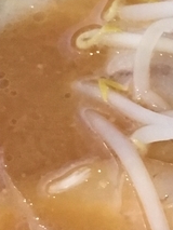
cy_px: 131
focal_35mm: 163
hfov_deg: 8.6
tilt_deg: -56.6
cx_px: 354
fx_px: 1085
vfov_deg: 12.1
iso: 160
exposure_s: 1/30
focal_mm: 4.15
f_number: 2.2
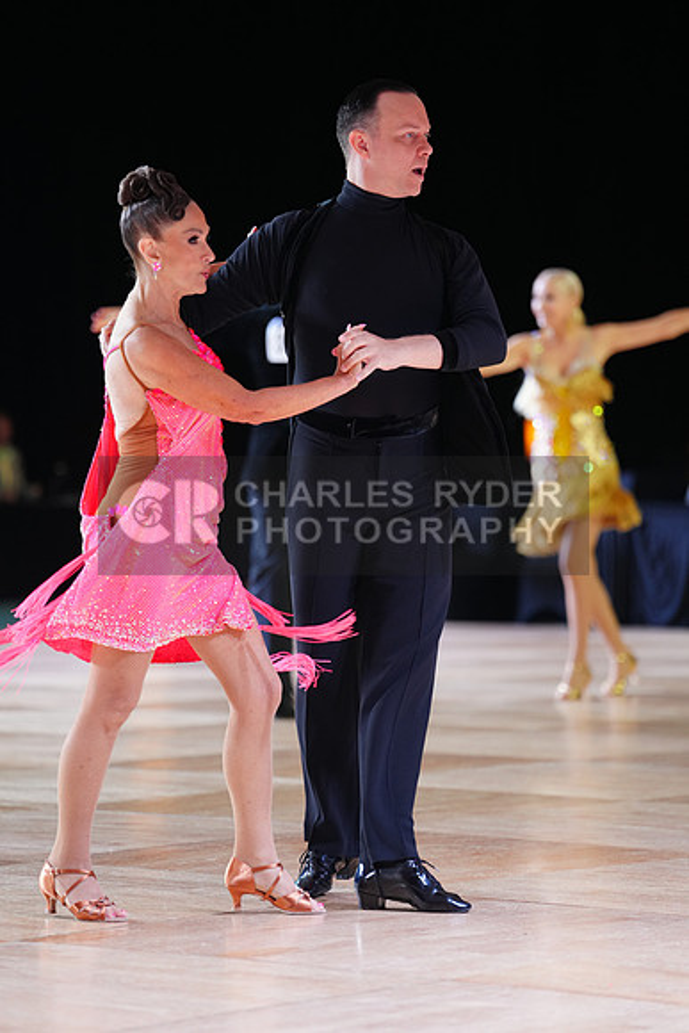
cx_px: 344
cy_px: 516
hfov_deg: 9.5
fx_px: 4160
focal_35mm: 145
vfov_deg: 14.2
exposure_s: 1/400
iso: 1250
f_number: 2.8
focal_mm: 145
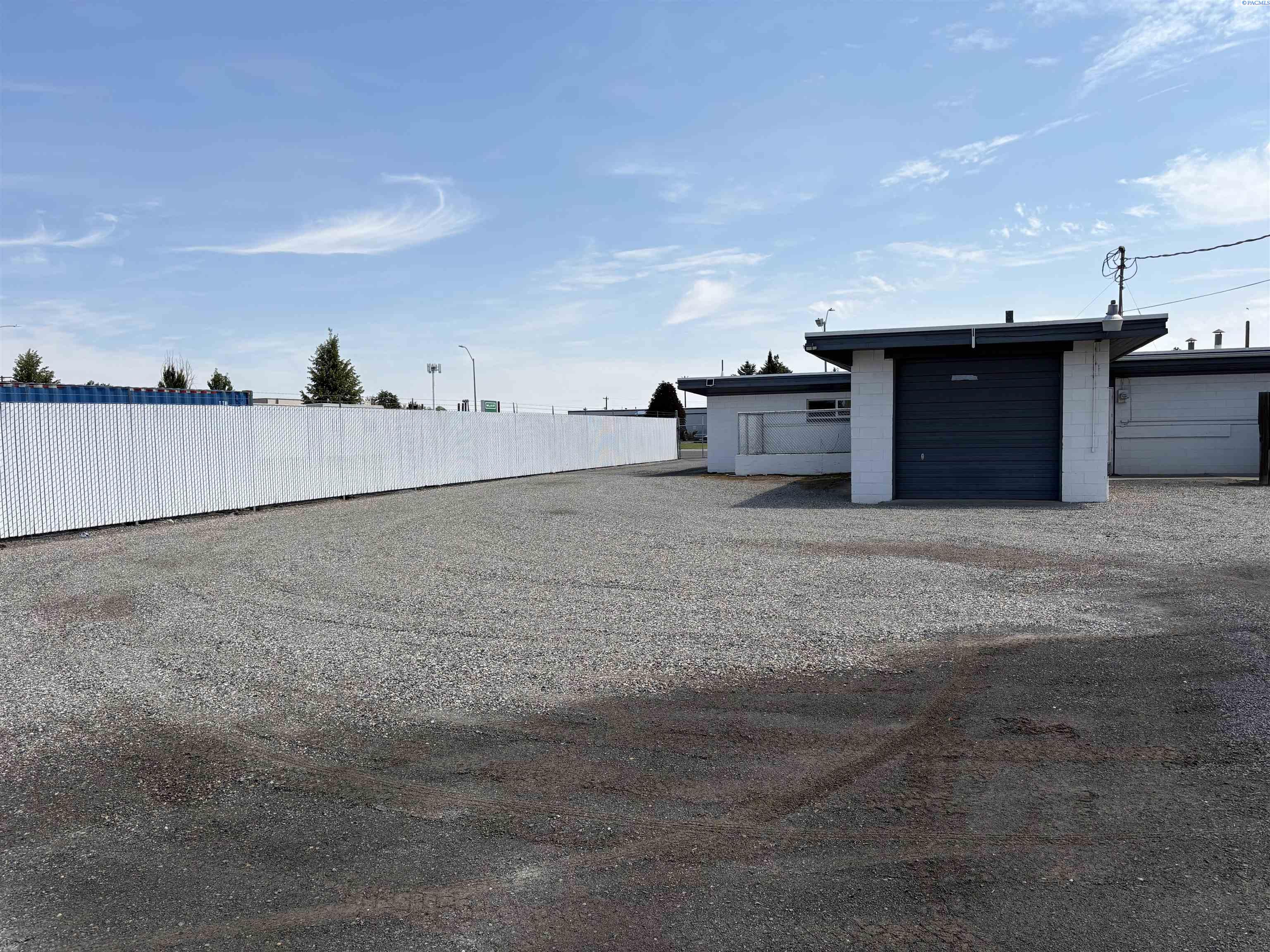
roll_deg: +0.8
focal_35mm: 26
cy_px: 476
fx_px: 954
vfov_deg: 53.1
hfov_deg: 67.3
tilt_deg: -2.5
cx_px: 635
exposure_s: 1/4950
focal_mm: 5.96
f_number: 1.6
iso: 50
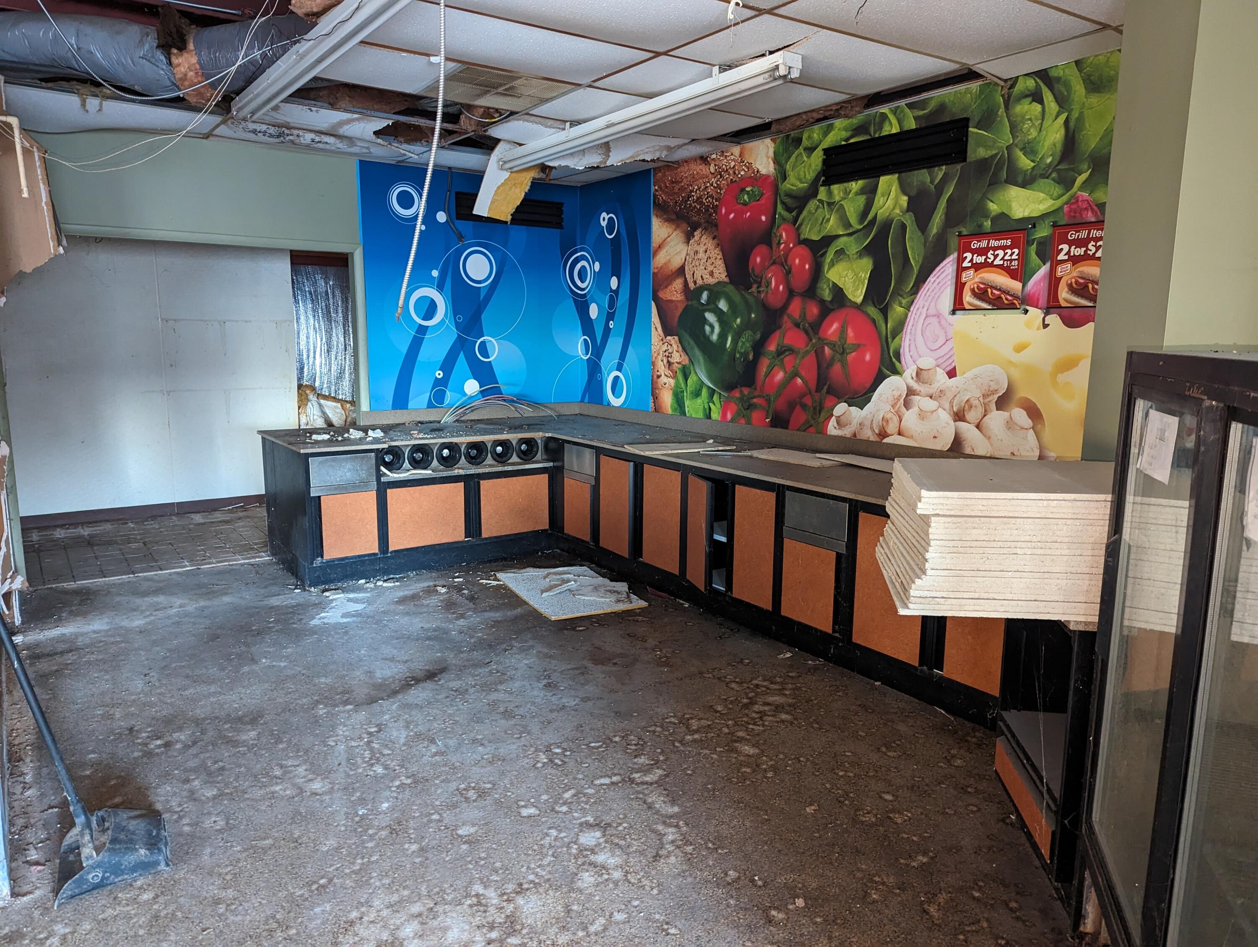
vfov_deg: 56.9
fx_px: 873
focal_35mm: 24
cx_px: 629
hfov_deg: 71.5
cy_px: 474
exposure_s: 1/26.1
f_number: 1.85
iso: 1024
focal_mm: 6.81
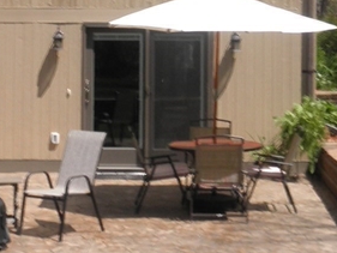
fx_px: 993
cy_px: -24
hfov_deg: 19.3
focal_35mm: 102
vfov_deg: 14.2
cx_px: 169
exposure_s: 1/100
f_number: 8.5
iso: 64
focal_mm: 5
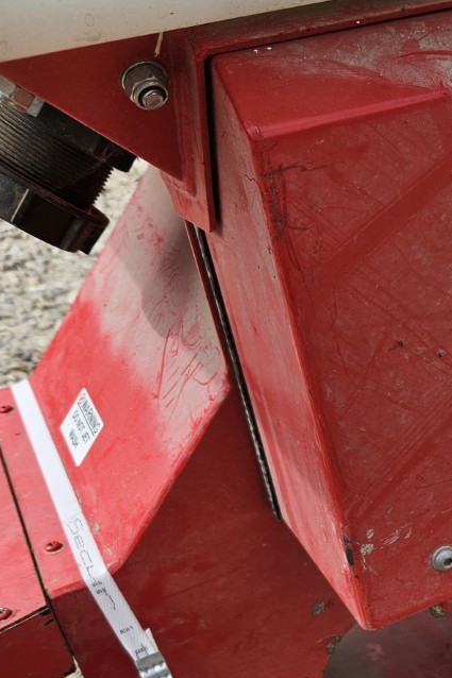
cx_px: 553
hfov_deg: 22.9
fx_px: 1017
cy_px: 557
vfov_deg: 35.5
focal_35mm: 54
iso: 25
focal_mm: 5.4
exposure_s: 1/978
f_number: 1.8
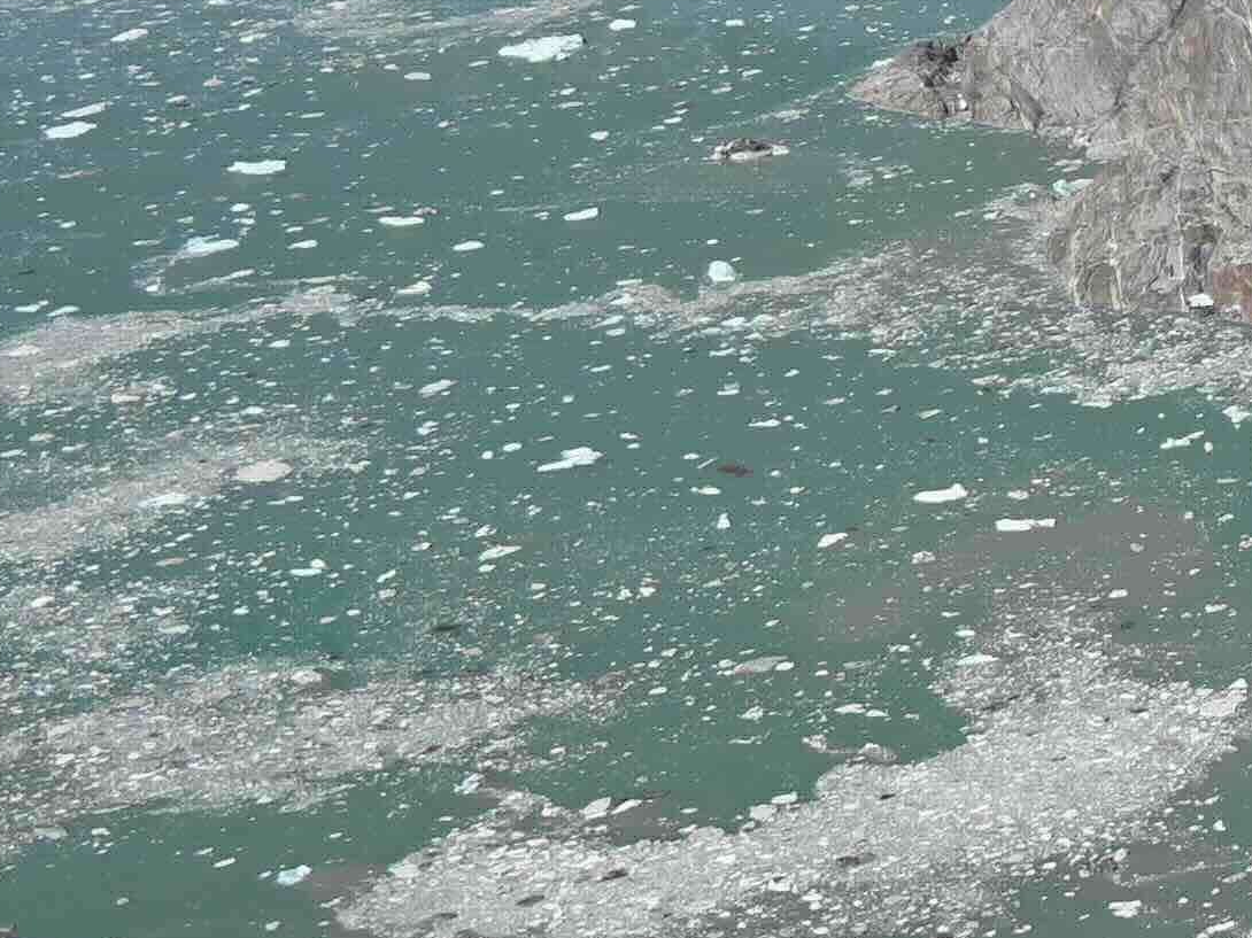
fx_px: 4629
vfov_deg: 11.3
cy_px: -317
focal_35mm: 128
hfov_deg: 11.7
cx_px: 3253
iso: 100
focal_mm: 24
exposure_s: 1/250
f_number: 8
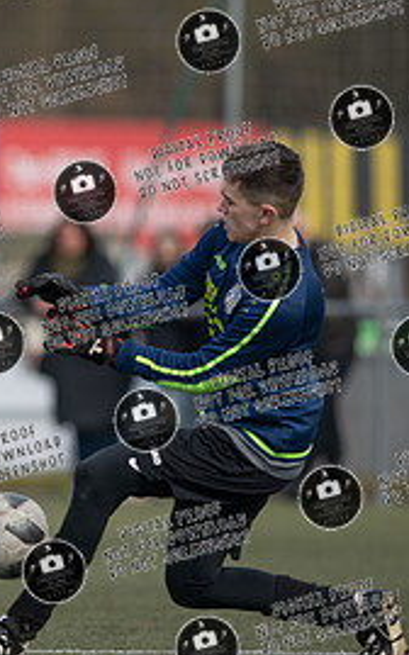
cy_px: 360
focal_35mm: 661
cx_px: -151
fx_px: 11795
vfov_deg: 3.2
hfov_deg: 2.0
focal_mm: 300
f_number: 3.2
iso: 110
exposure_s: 1/1600
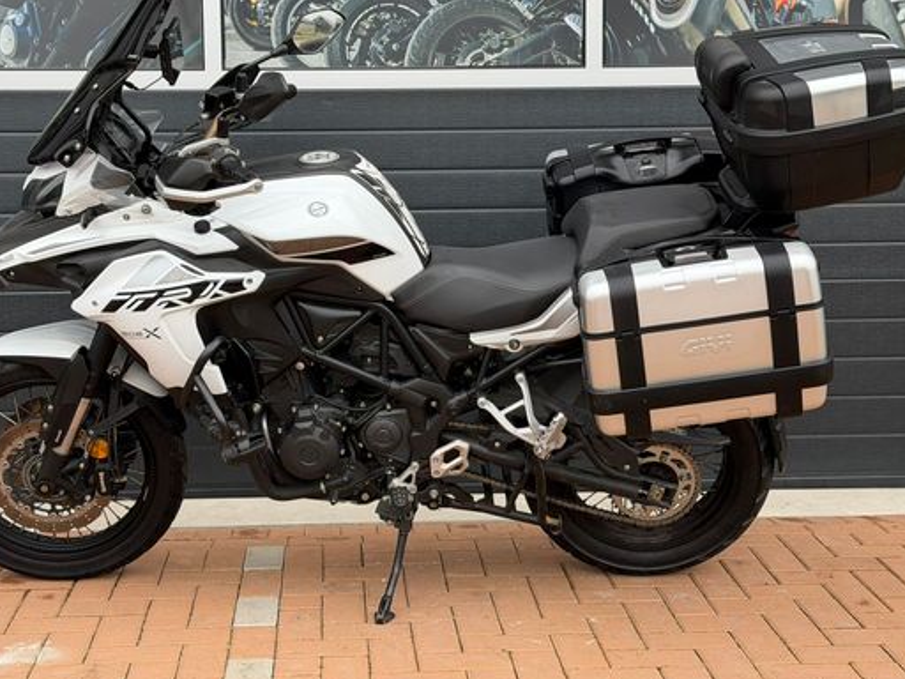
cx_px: 410
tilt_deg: -6.4
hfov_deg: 32.2
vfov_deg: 24.4
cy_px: 281
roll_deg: +0.9
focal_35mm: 60
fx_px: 1569
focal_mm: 6.76
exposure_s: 1/534
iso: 80
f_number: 1.78
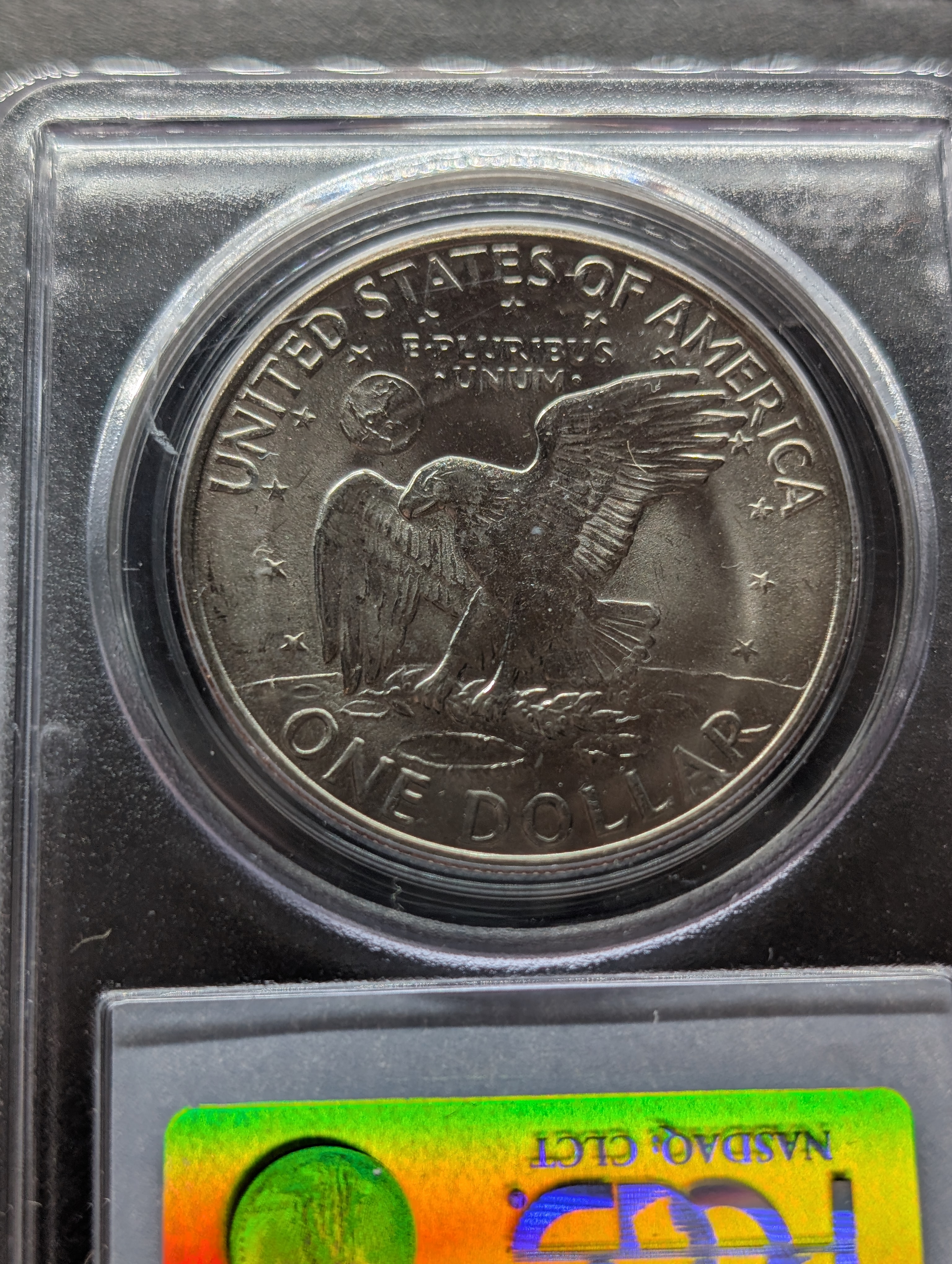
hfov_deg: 29.7
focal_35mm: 49
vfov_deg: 38.9
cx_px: 476
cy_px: 632
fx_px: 1792
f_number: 1.68
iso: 22
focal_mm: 6.9
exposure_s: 1/50.3
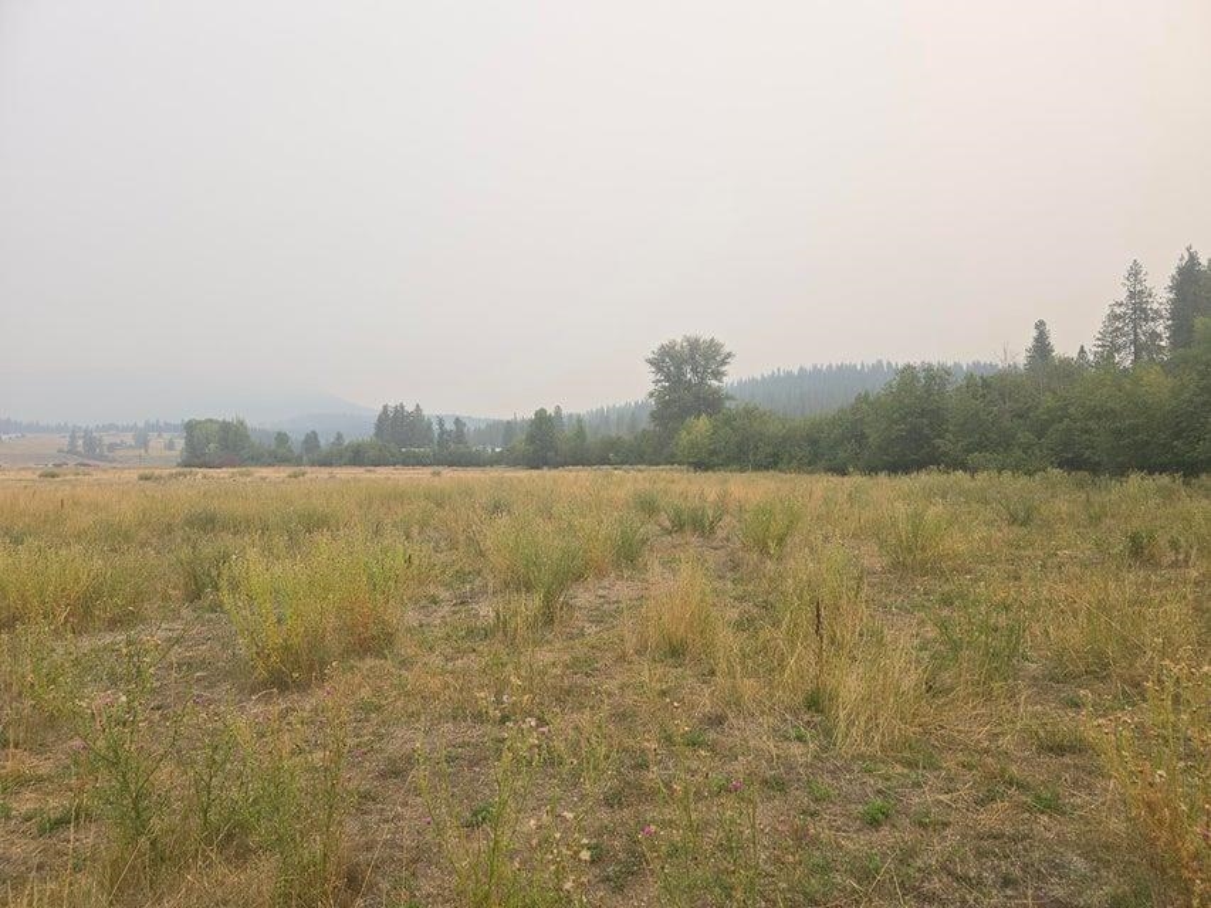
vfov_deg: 58.9
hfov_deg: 73.9
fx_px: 805
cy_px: 454
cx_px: 606
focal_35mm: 23
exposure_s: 1/180
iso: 16
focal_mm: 6.3
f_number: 1.7
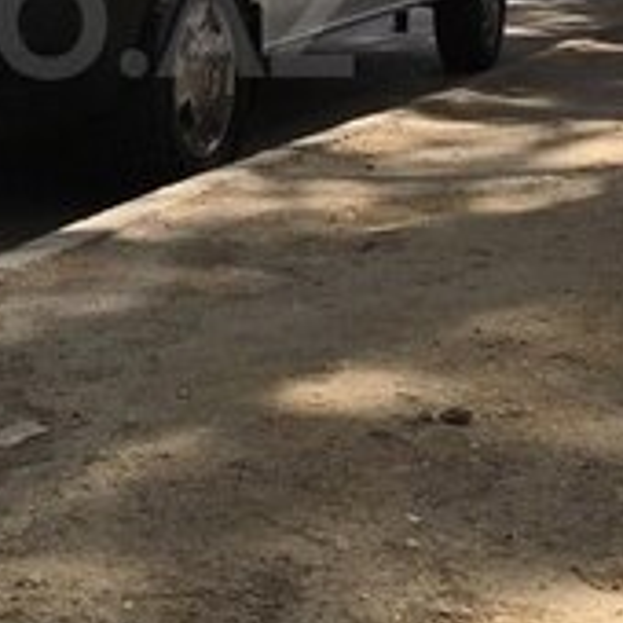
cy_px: 22
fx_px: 1527
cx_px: -22
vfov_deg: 22.3
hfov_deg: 22.1
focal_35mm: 75
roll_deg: +1.2
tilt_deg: -4.1
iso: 25
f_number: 2.2
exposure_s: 1/434
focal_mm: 4.15
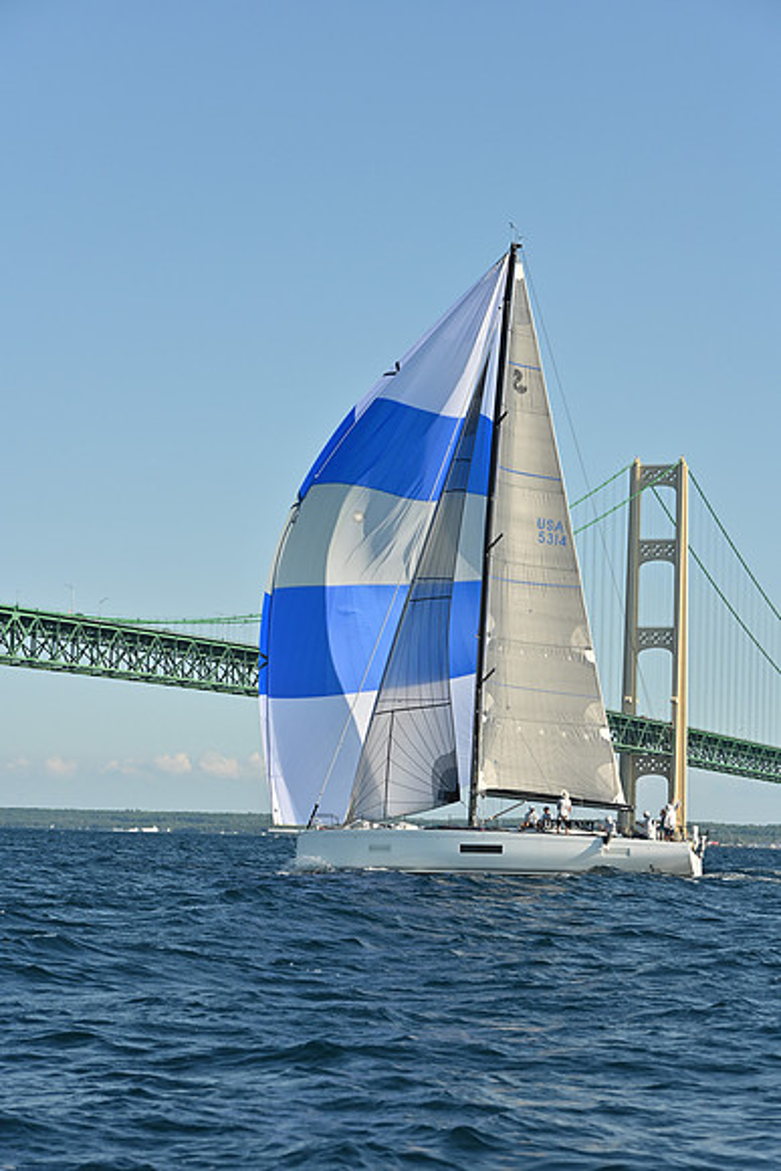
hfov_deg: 14.0
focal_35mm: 98
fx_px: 3187
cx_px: 390
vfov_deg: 20.8
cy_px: 586
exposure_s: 1/1600
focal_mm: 98
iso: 320
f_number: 7.1
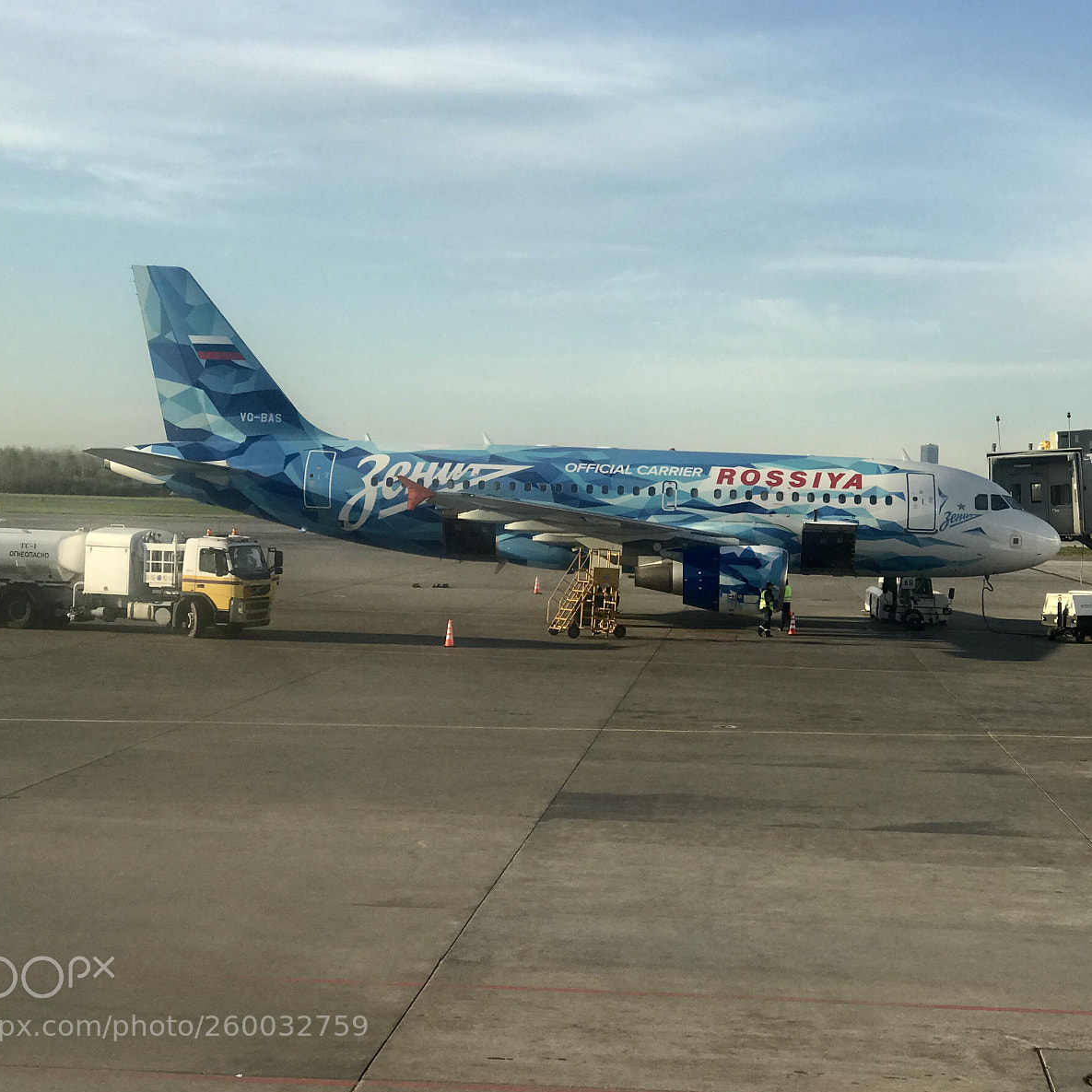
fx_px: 2427
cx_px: 623
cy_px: 546
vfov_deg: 25.4
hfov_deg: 25.3
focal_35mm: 68
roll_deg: -1.3
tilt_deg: -1.1
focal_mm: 6.6
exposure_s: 1/798
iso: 32
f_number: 2.8
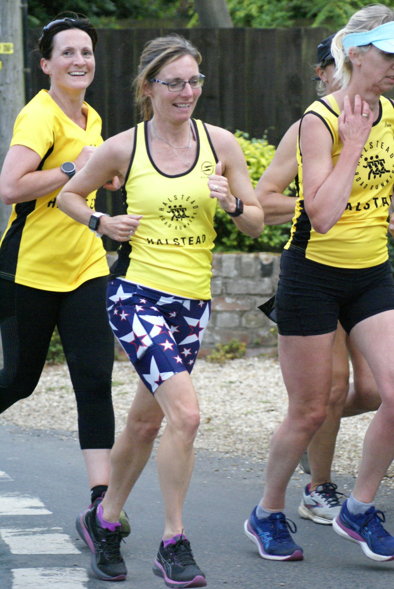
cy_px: 294
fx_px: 3441
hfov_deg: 6.6
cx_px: 197
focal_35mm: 210
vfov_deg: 9.8
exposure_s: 1/500
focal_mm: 140
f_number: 5.6
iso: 1600
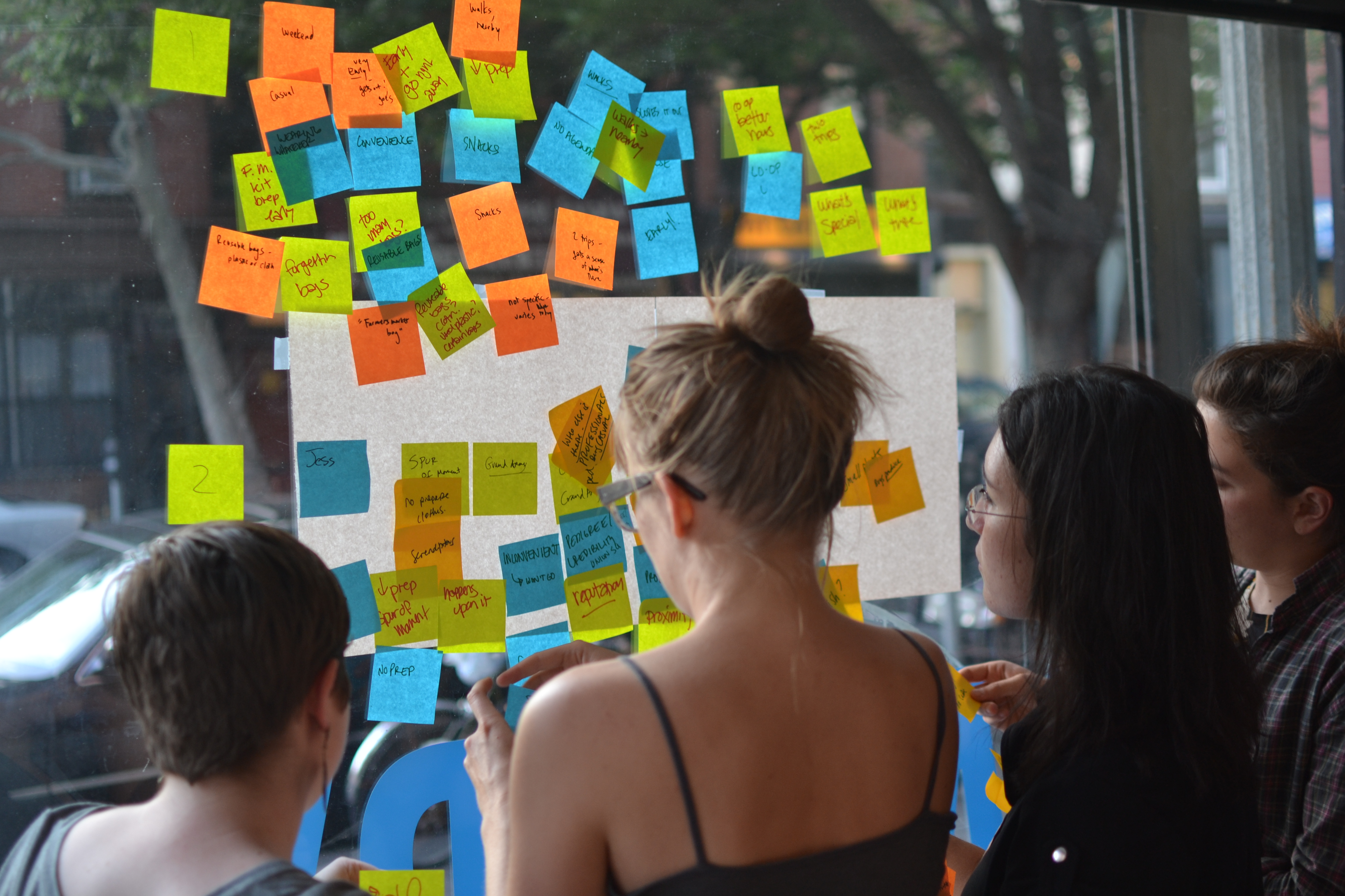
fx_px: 1961
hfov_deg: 37.9
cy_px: 448
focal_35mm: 52
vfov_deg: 25.8
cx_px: 672
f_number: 2
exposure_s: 1/80
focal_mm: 35
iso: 200
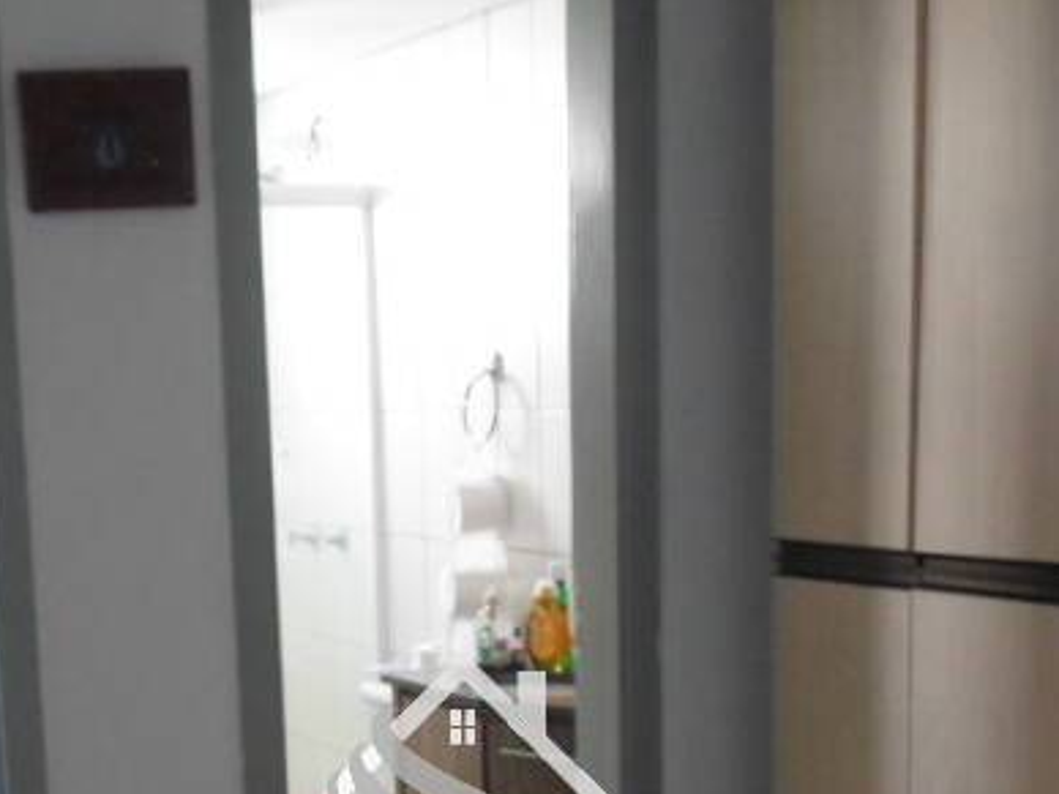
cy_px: 868
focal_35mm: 66
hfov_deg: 29.4
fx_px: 2019
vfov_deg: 21.2
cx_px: 464
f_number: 2.5
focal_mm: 4.5
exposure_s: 1/30
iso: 200
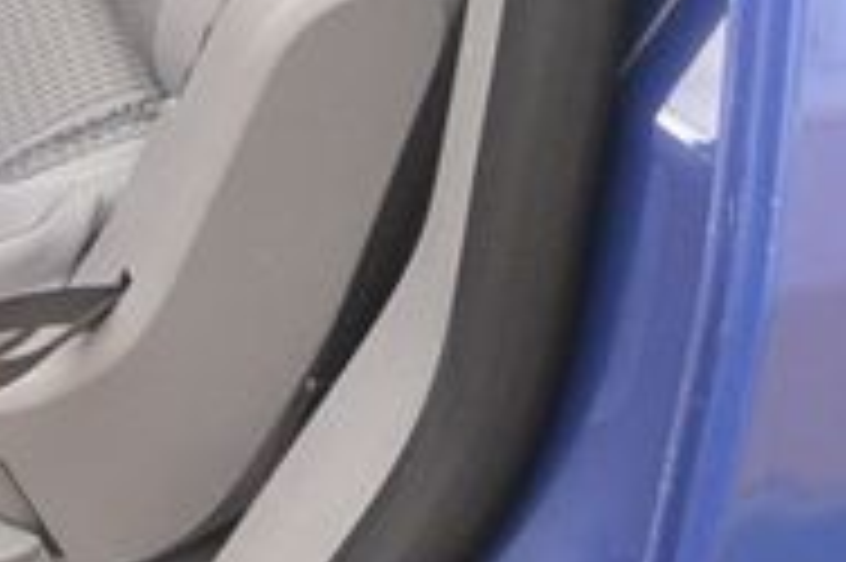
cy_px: -339
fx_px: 3451
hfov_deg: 13.1
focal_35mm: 147
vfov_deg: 9.0
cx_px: -472
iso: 400
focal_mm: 10
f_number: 3.5
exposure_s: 1/100
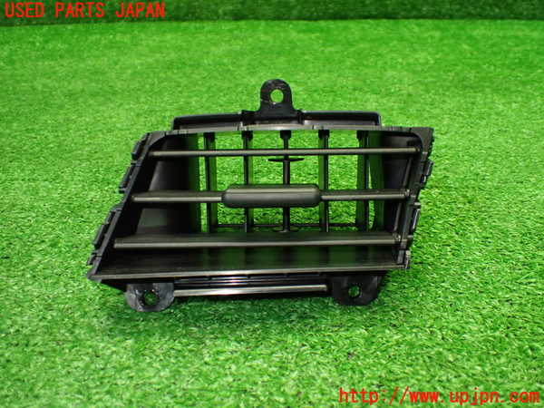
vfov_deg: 44.2
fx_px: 503
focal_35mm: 32
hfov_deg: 56.8
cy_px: 204
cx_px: 272
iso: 800
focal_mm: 5.79
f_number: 2.4
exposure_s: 1/125
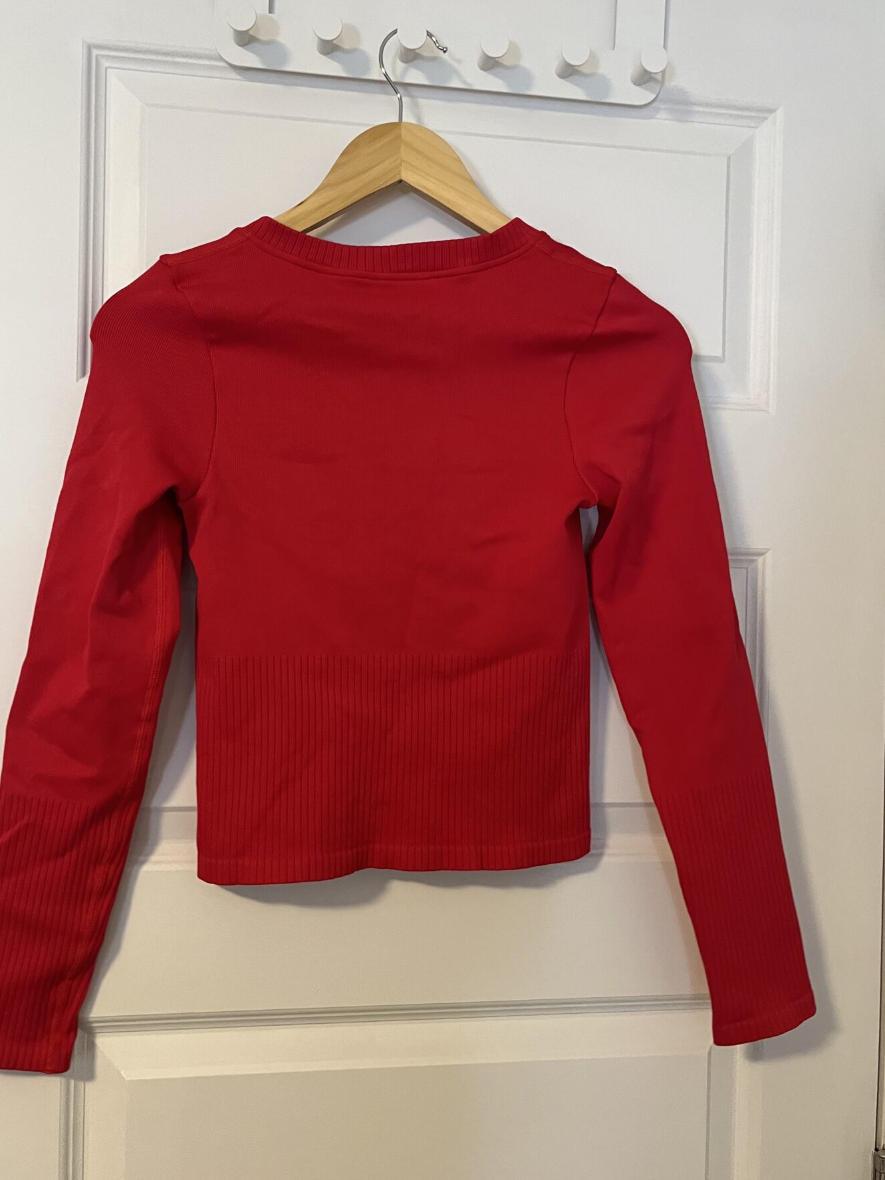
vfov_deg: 60.0
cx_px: 395
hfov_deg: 46.7
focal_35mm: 30
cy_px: 600
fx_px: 1023
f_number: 1.6
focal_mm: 5.1
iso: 250
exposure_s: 1/60
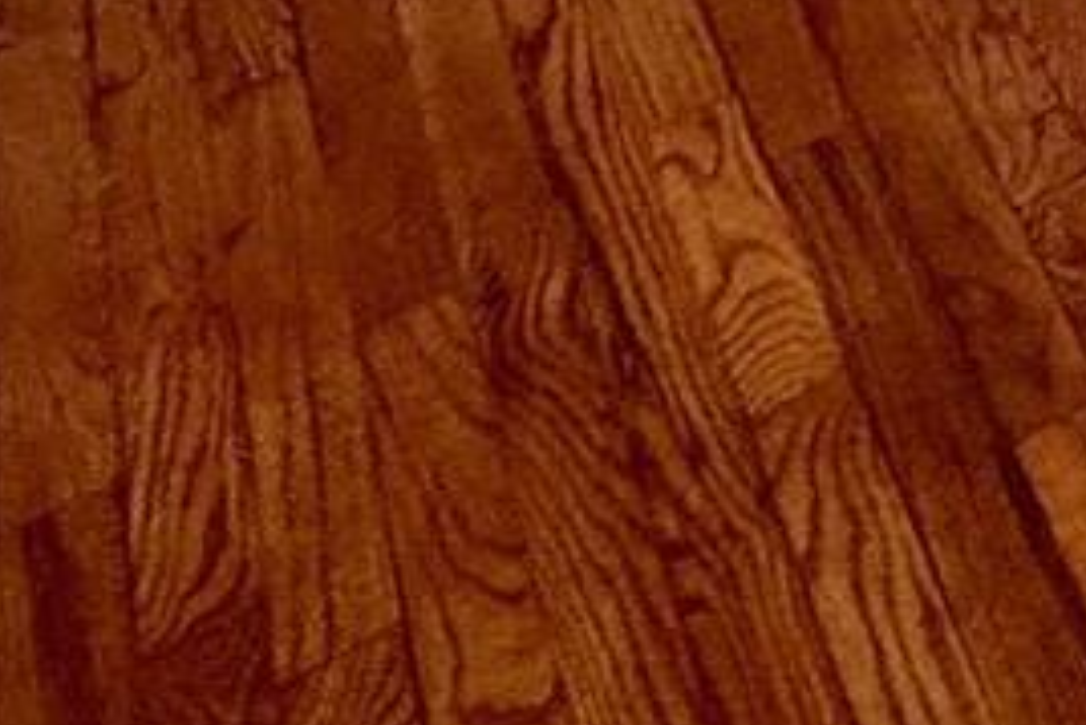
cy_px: -1576
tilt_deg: -4.8
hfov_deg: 14.2
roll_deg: +0.3
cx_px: 2695
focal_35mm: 87
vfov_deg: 10.3
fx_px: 2626
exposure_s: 1/120
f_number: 2.2
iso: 125
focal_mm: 2.22
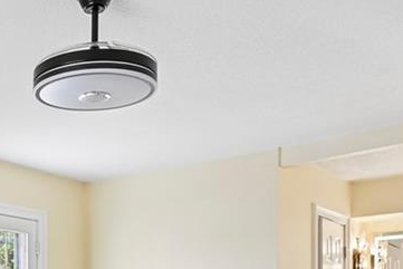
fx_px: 694
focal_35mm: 62
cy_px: 328
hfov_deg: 29.5
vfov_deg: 20.4
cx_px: -30
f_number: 10
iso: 250
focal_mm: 14
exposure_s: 1/15
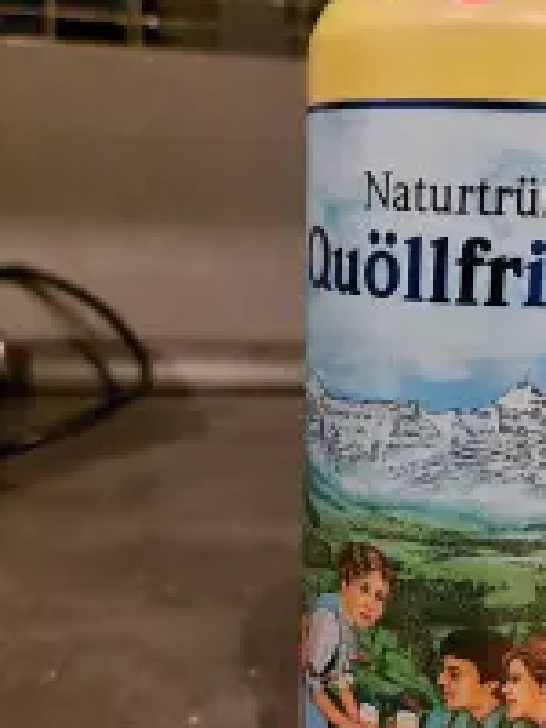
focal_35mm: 48
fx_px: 1009
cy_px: 470
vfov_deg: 39.3
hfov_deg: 29.7
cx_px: 422
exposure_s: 1/25
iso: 2000
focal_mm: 5.23
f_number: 1.8
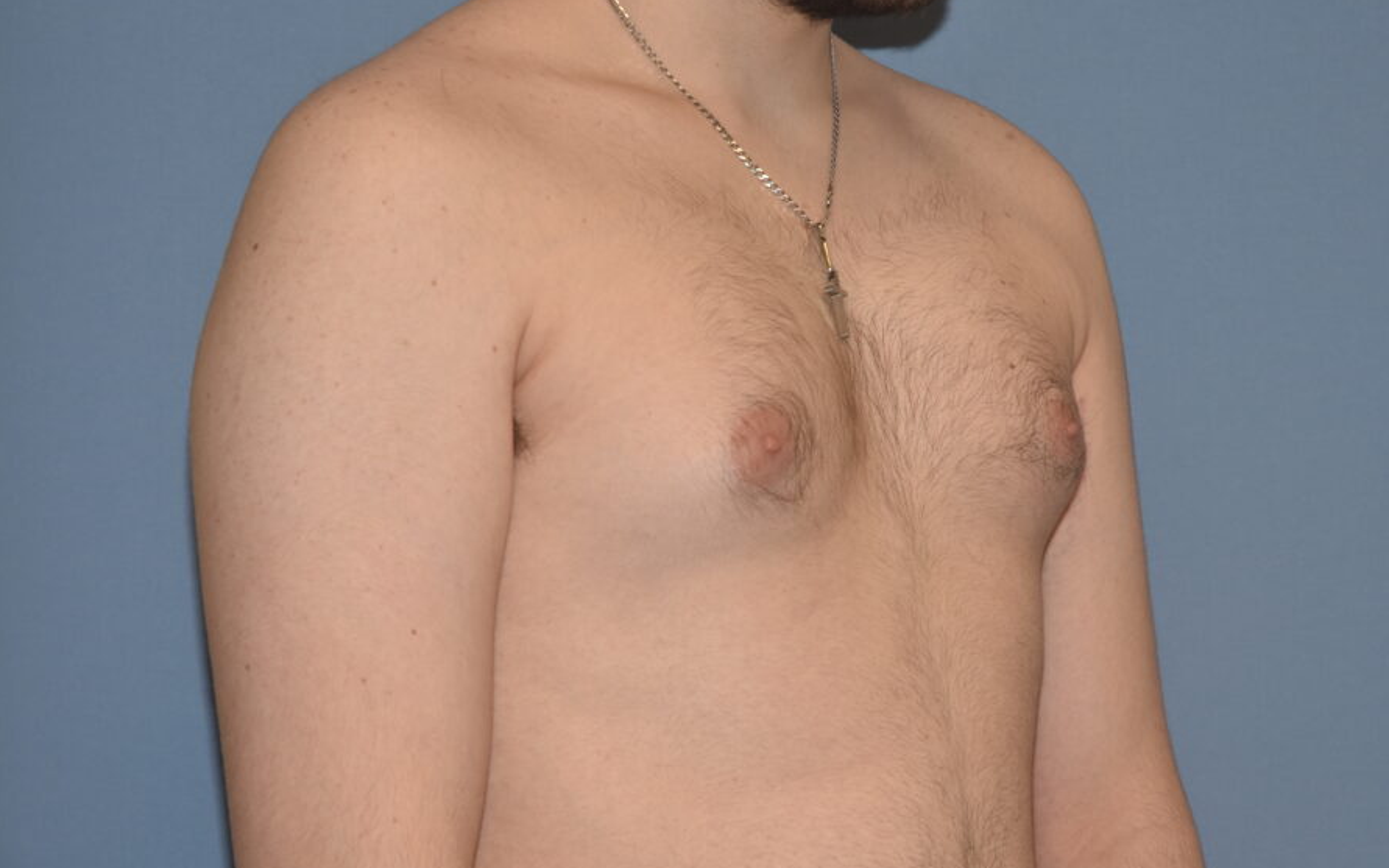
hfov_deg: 17.0
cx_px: 744
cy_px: 376
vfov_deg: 10.7
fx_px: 4656
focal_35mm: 123
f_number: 5.6
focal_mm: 70
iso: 400
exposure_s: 1/125
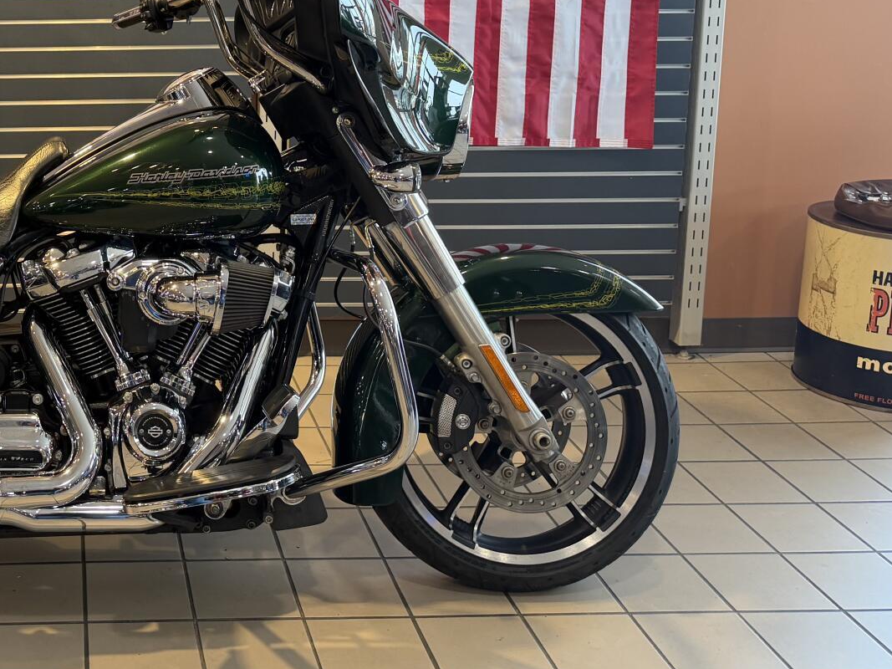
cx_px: 86
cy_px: 100
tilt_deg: -12.2
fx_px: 1159
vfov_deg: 31.1
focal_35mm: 45
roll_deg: +0.9
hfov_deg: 39.0
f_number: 1.78
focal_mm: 6.76
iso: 125
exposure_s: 1/60
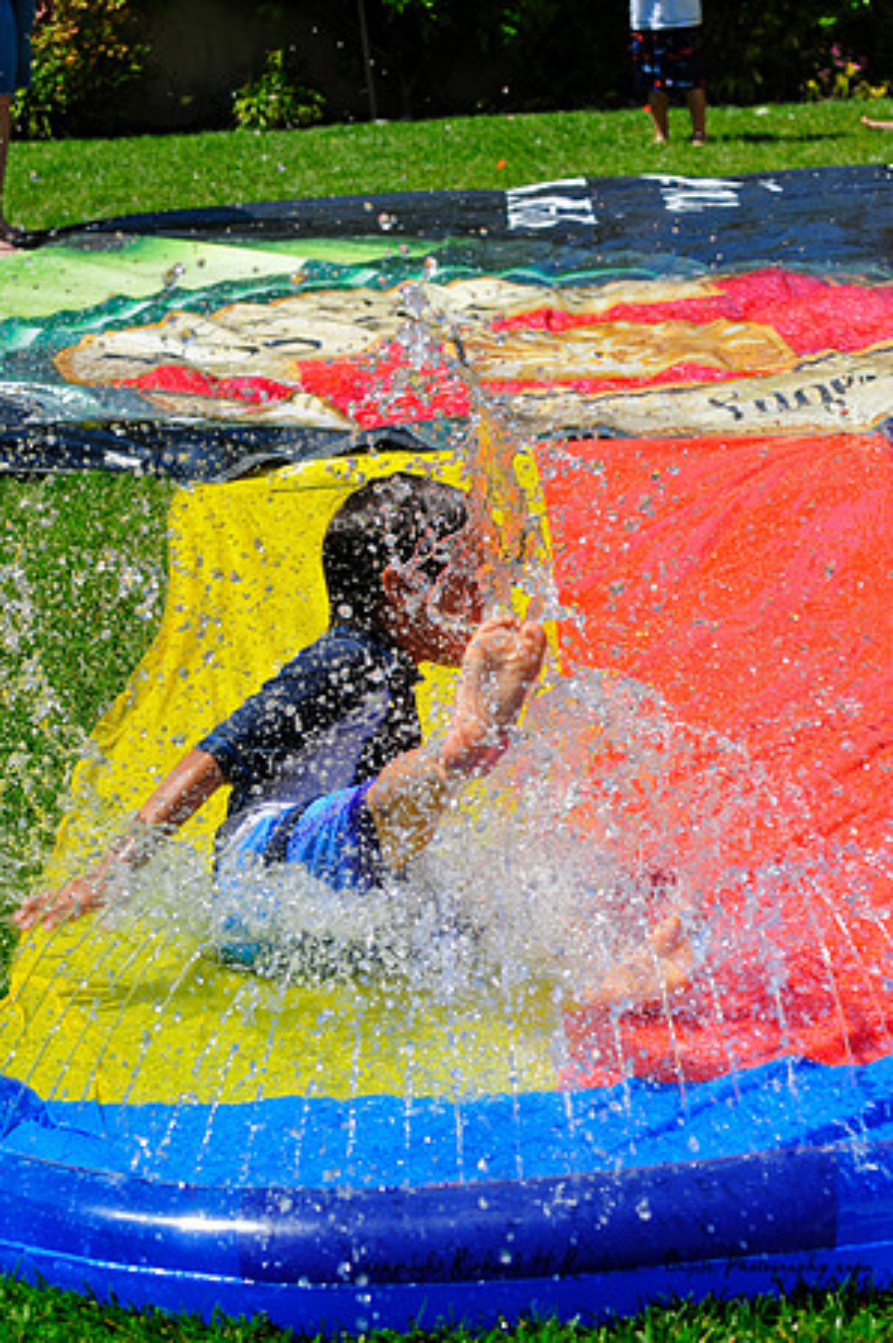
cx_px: 446
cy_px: 672
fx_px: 3916
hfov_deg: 13.0
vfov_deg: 19.5
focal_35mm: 105
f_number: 7.1
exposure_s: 1/800
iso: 200
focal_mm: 70
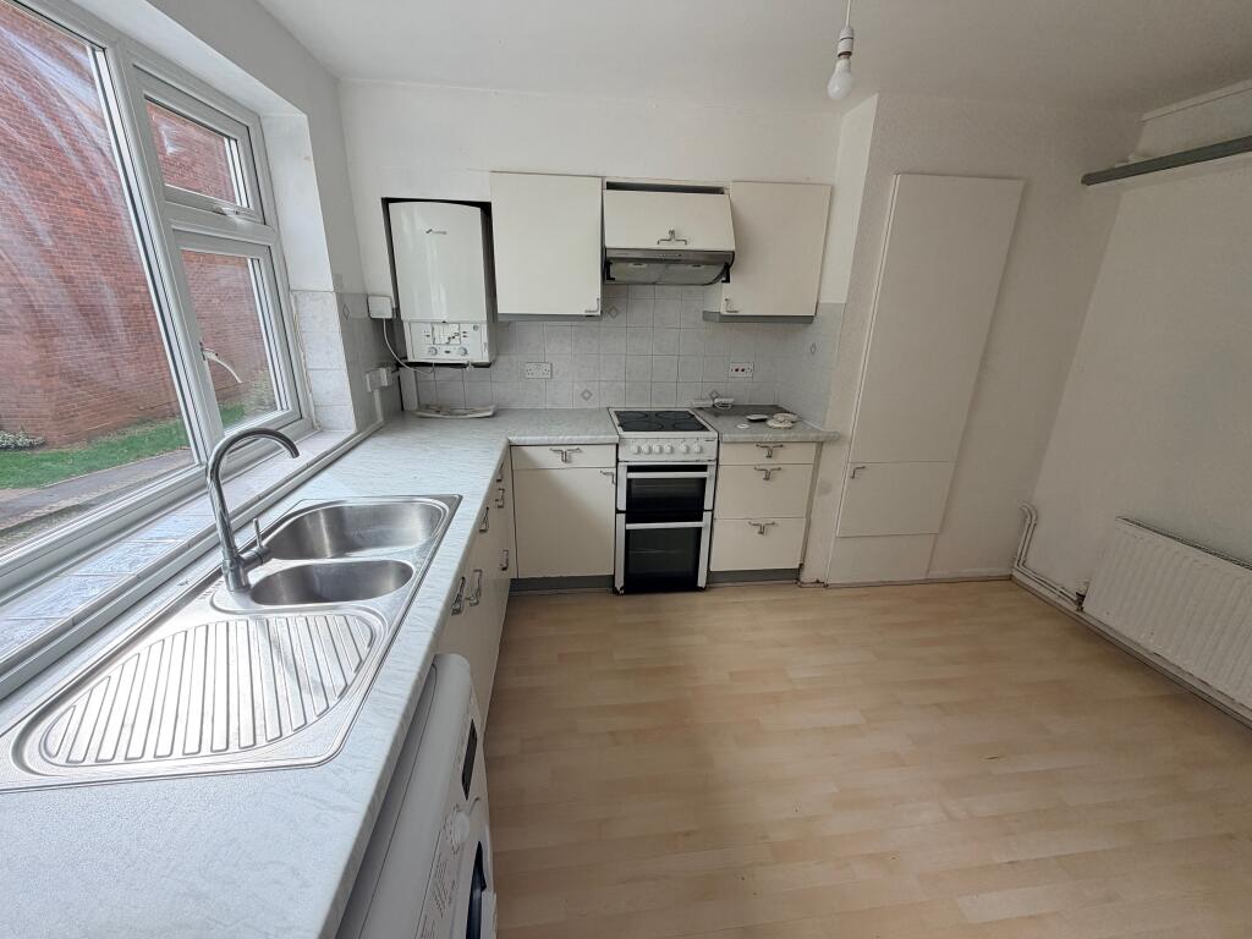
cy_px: 470
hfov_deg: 102.1
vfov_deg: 85.7
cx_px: 626
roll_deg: -1.3
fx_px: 506
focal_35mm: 14
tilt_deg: -18.8
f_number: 2.2
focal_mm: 2.22
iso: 50
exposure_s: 1/172
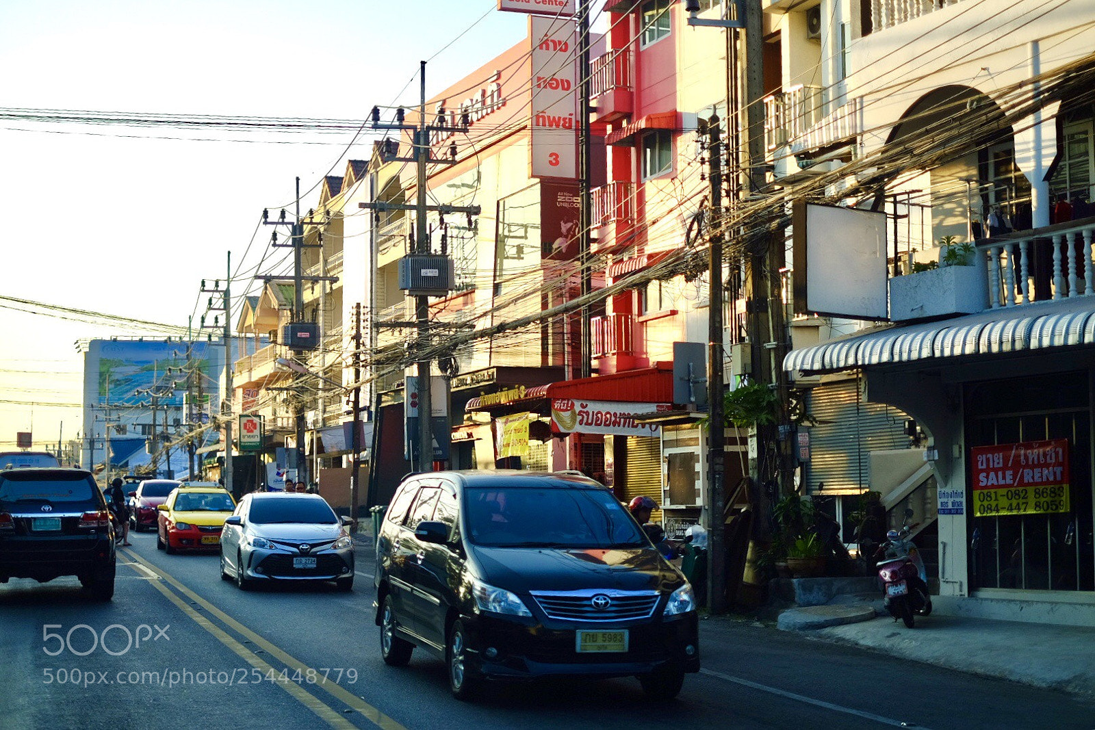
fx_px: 1612
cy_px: 365
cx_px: 548
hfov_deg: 37.5
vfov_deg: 25.5
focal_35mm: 53
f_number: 1.4
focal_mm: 35
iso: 200
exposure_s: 1/2400
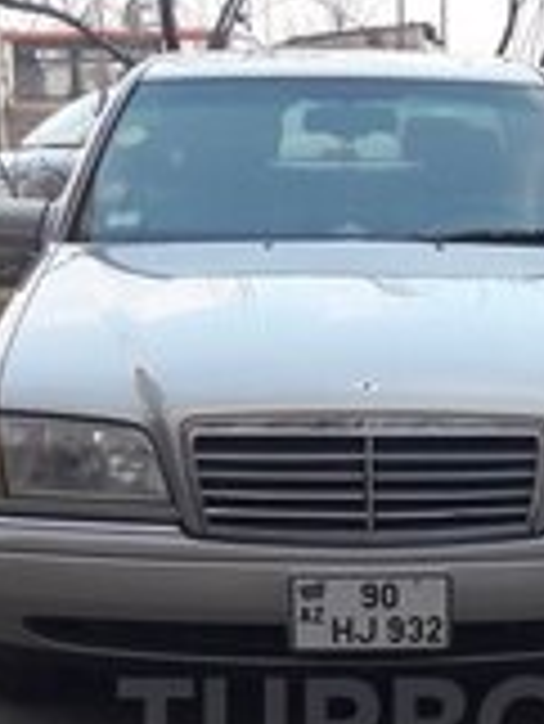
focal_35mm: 86
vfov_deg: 21.9
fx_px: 1800
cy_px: 728
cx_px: 463
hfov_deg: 17.0
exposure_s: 1/50
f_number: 1.9
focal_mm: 3.7
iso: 40
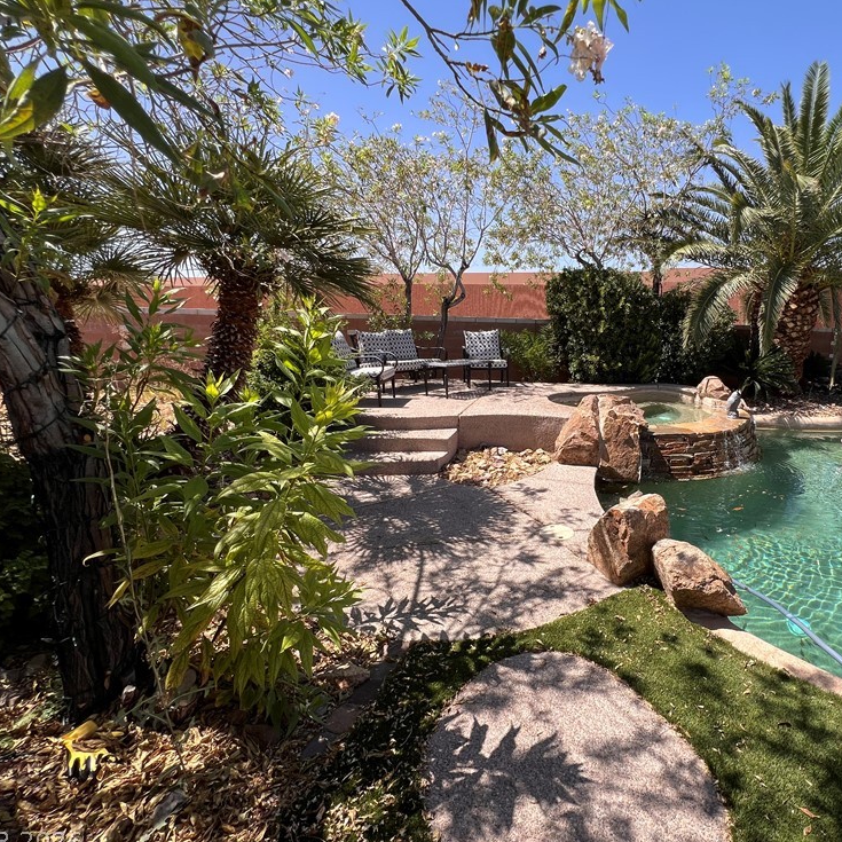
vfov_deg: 87.4
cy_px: 420
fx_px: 440
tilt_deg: -11.7
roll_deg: -2.2
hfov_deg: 85.1
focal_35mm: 16
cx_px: 544
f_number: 1.8
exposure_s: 1/853
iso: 32
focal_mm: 1.57
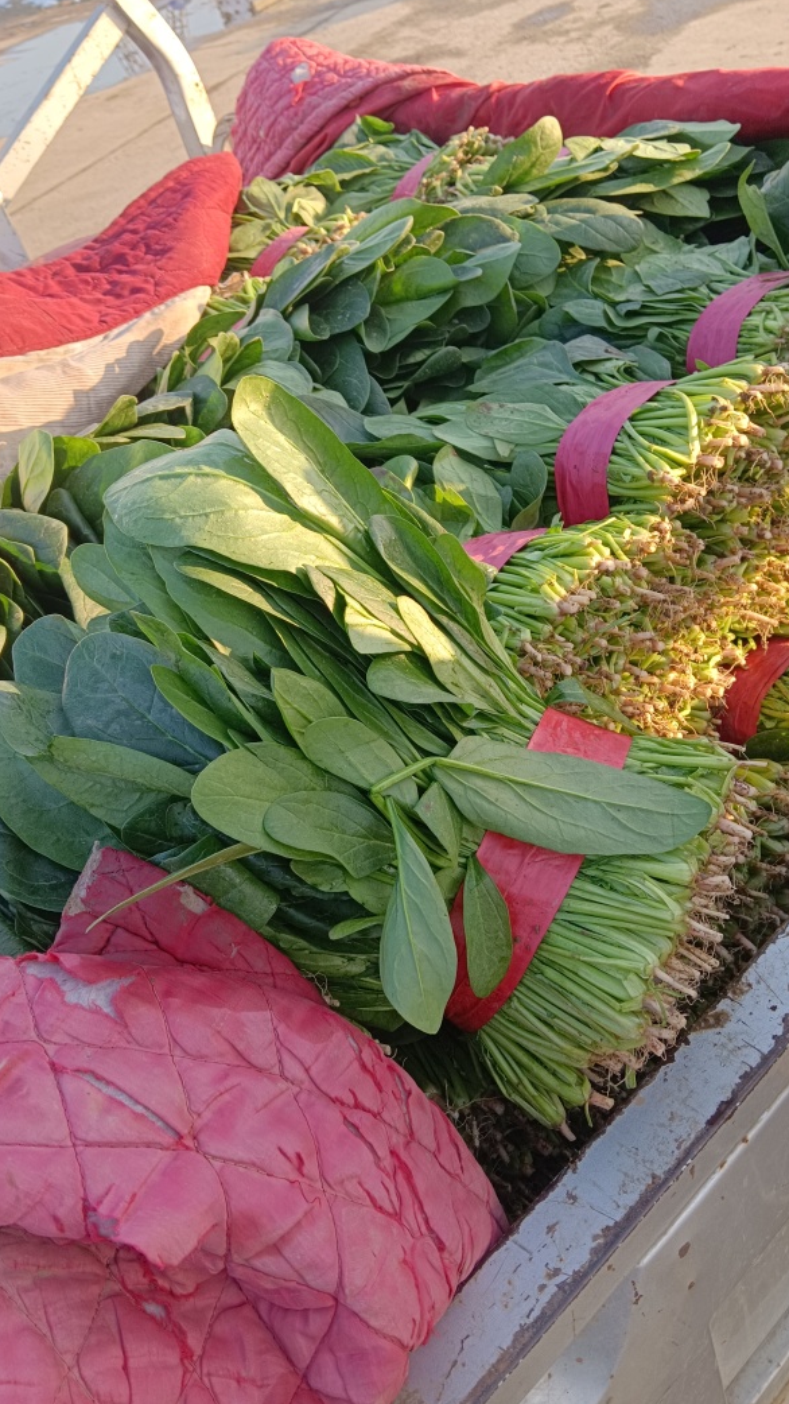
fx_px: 1079
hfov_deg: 40.1
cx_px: 361
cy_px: 705
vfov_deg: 66.1
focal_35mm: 29
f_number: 1.8
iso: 100
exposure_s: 1/117
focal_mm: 4.05
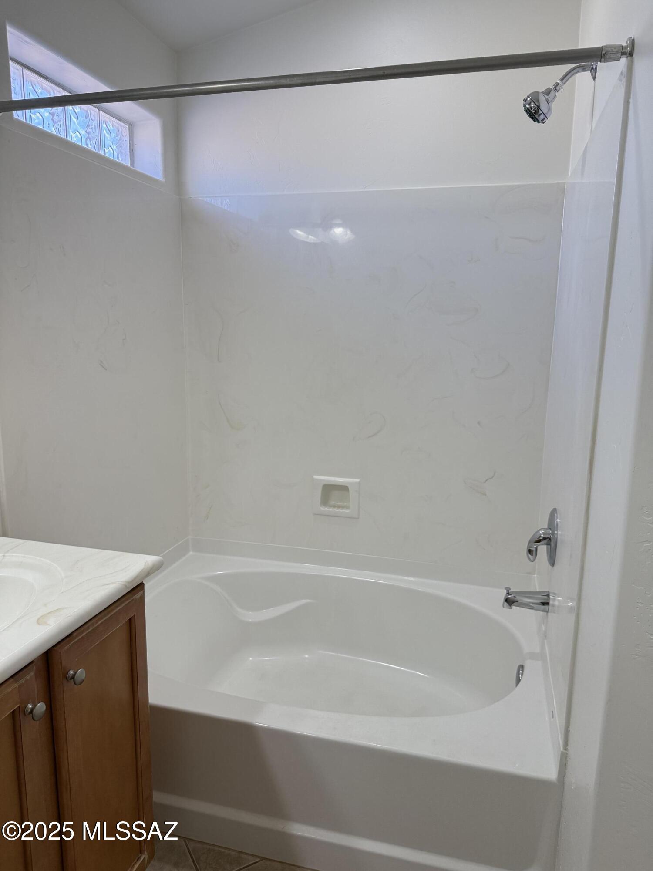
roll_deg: -1.1
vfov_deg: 71.6
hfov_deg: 56.8
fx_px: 604
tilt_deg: -9.8
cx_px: 326
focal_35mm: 24
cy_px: 436
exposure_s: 1/232
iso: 200
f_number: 1.78
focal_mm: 6.76
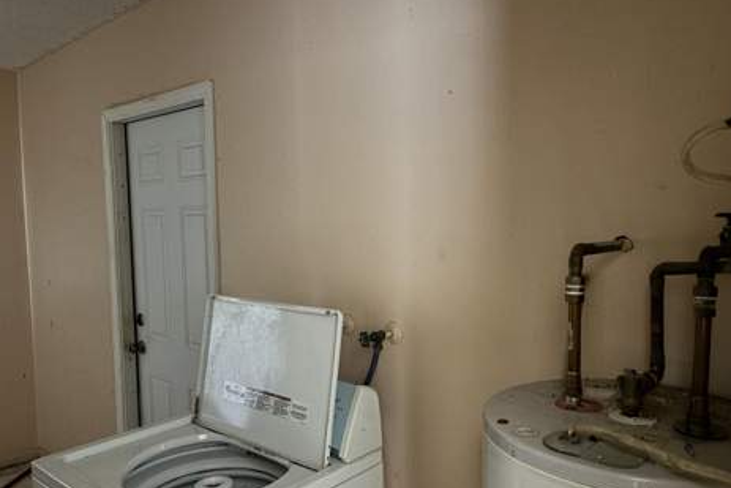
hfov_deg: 65.5
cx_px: 366
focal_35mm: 28
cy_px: 272
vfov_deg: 46.3
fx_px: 569
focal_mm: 5.96
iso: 1000
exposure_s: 1/24
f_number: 1.6
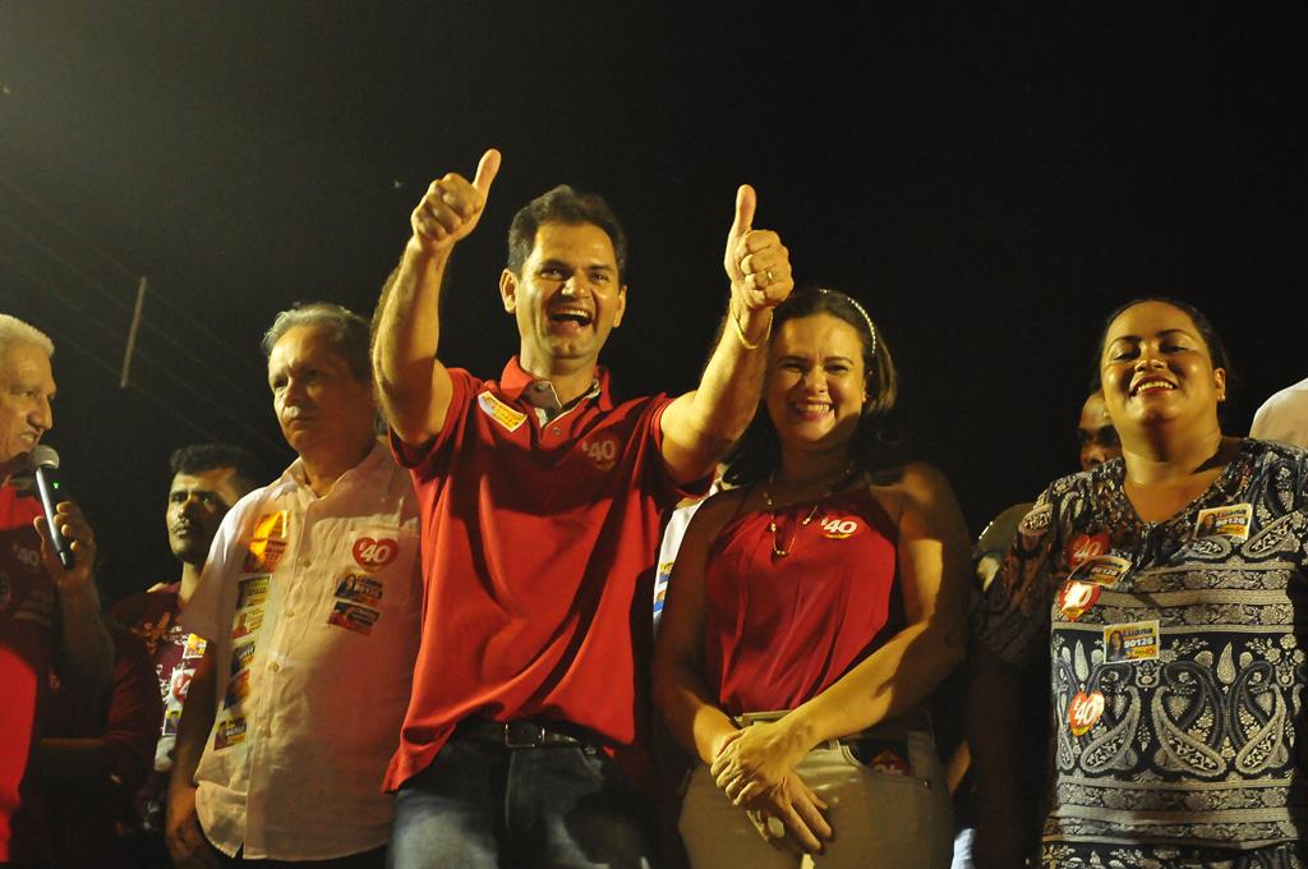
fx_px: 2504
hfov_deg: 29.3
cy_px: 434
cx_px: 654
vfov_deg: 19.7
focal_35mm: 69
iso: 3200
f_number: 5.3
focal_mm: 46
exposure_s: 1/60
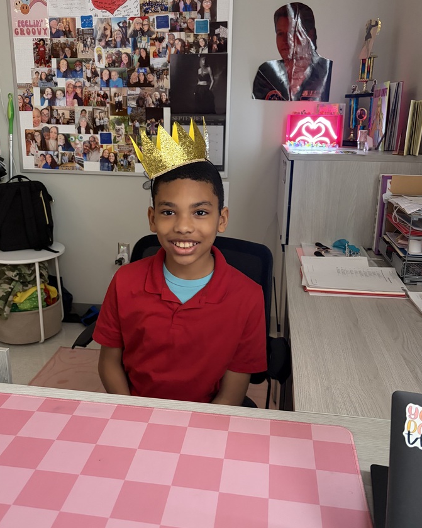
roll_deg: -0.2
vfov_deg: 57.1
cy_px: 246
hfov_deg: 47.1
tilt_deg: -13.9
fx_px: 484
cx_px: 189
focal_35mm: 31
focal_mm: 5.96
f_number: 1.6
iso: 500
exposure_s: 1/57
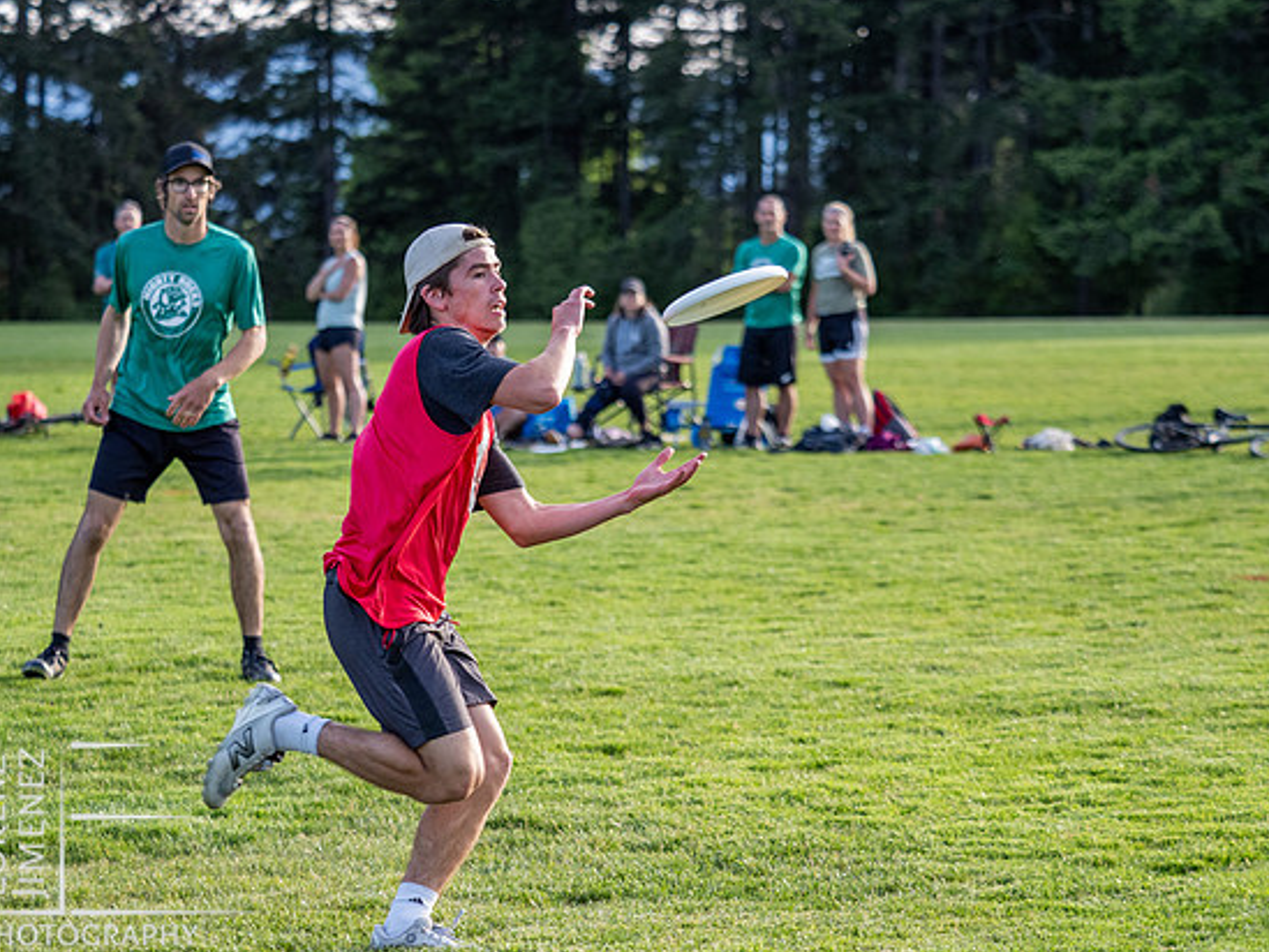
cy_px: 491
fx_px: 5463
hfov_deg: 13.2
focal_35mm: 149
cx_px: 618
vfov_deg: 10.0
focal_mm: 70
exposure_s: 1/1000
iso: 400
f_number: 2.8
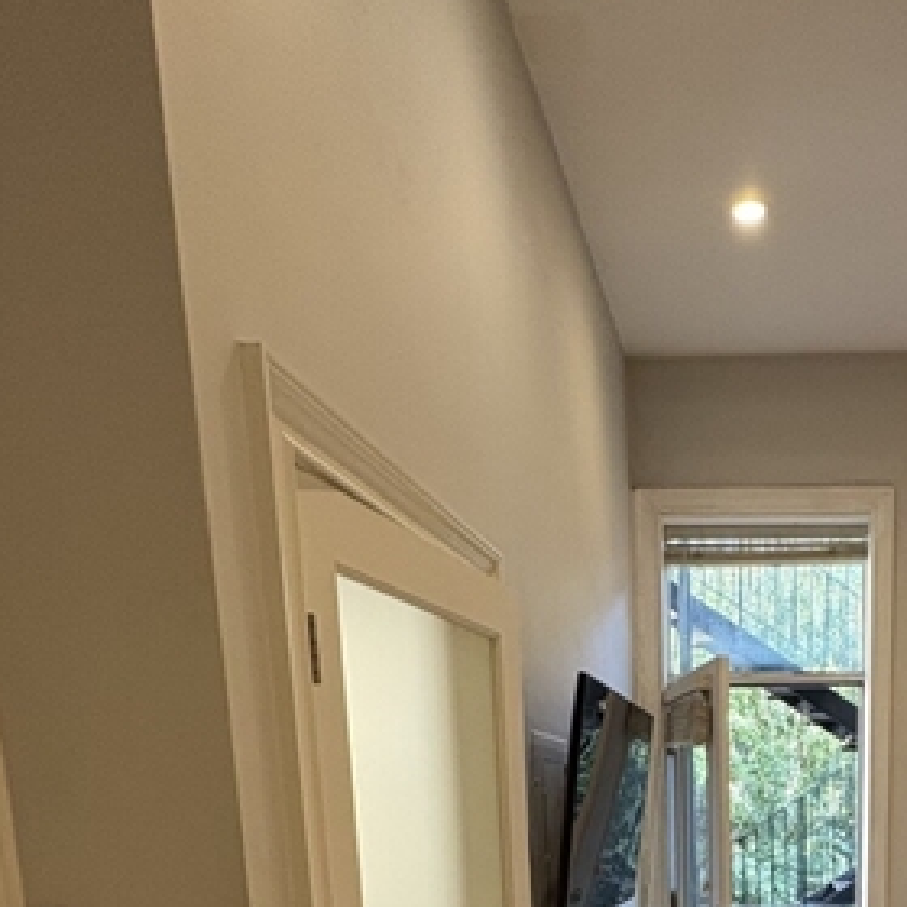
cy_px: 1014
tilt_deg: -9.7
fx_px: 1008
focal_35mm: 34
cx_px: 739
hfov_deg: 45.7
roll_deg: +0.1
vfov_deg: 39.1
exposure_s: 1/120
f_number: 2.2
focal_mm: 2.22
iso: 160
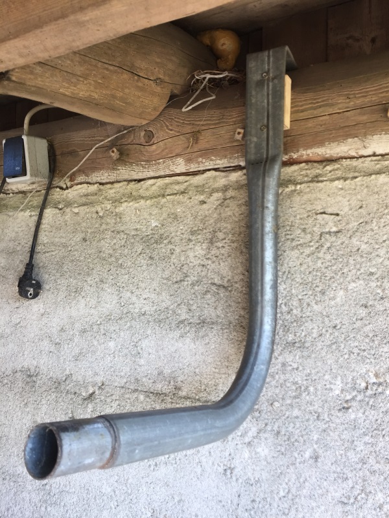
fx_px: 435
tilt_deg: +3.7
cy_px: 259
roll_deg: -0.5
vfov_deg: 61.7
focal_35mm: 29
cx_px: 194
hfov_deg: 48.2
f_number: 2.2
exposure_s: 1/50
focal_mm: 4.15
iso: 32
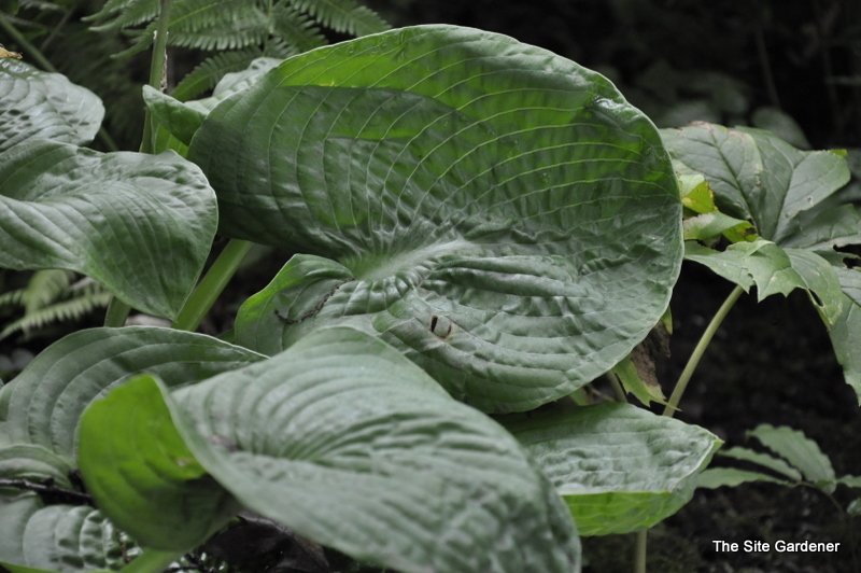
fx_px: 3513
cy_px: 286
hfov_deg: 14.0
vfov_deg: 9.3
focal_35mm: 147
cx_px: 430
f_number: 5.6
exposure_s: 1/125
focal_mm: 98
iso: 1250
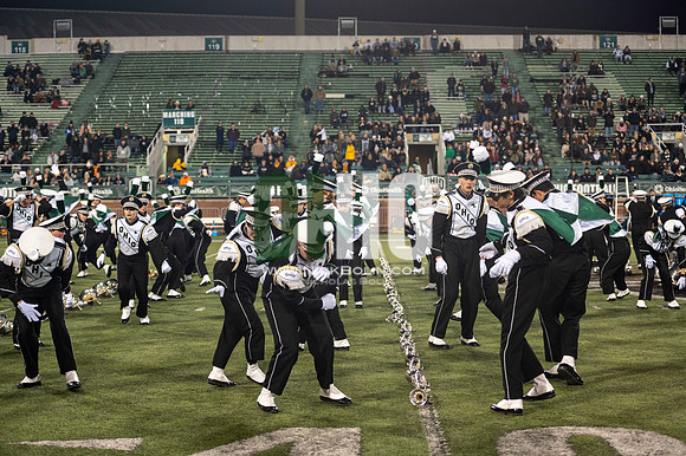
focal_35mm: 70
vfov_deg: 19.4
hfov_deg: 28.9
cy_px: 228
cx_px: 343
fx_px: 1333
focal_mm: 70
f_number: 2.8
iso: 1000
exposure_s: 1/500
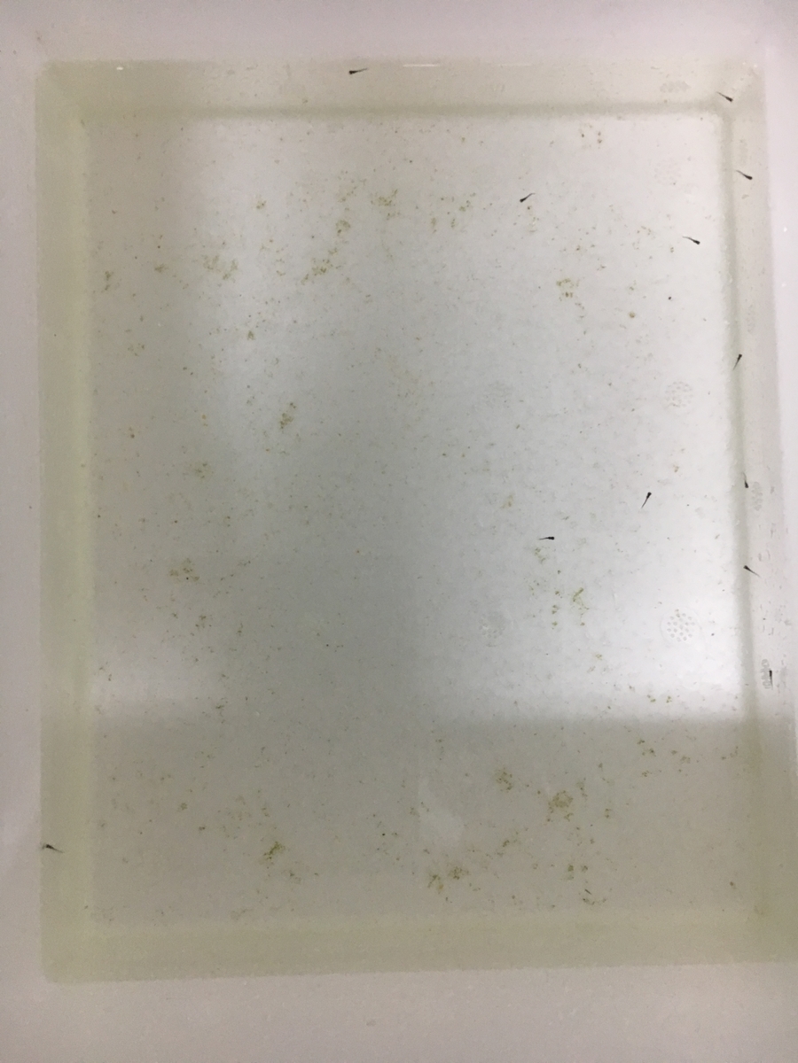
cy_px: 532
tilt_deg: -87.3
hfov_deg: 48.2
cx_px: 399
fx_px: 891
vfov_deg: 61.7
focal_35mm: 29
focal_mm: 4.15
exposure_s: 1/30
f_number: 2.2
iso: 80
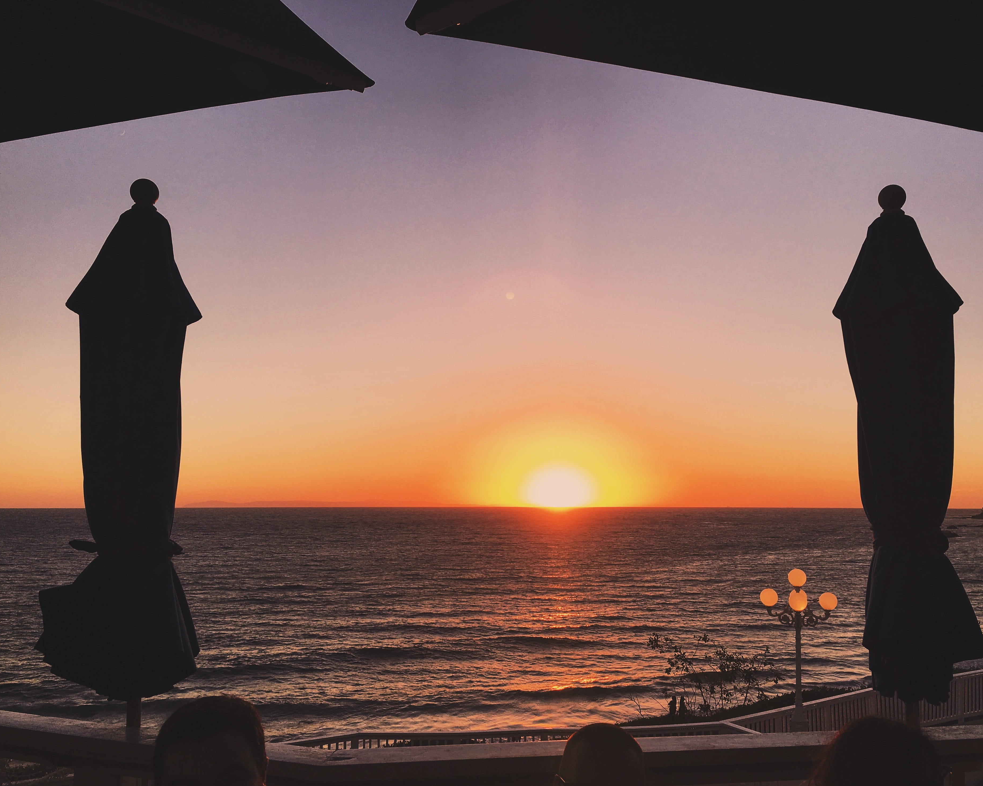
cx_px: 527
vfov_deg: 47.1
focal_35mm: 31
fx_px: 902
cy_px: 399
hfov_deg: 57.1
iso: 25
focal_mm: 4.15
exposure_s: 1/615
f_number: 2.2
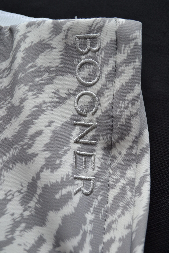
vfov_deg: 45.0
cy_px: 126
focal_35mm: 44
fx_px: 306
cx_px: 84
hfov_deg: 30.8
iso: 500
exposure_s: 1/60
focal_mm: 29
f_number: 4.5
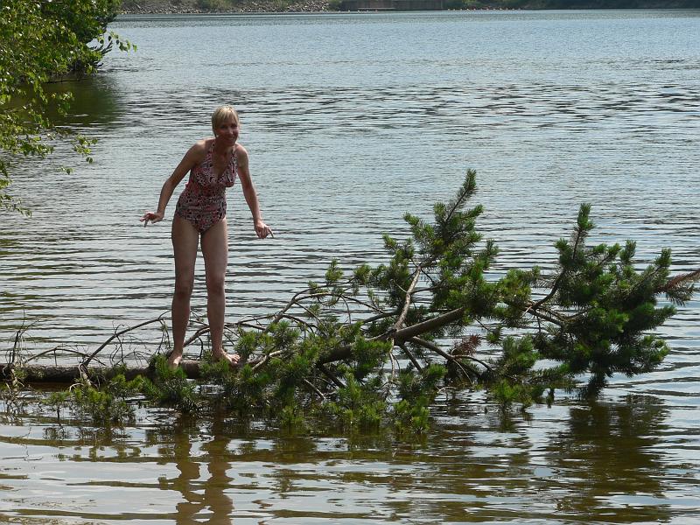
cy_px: 262
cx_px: 350
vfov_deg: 9.6
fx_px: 3114
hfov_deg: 12.8
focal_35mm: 154
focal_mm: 25.7
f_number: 5.6
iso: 80
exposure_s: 1/500
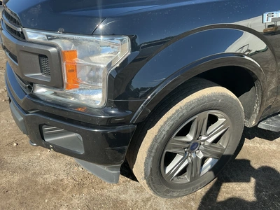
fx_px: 226
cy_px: 105
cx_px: 140
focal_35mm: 28
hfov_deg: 63.4
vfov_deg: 49.7
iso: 25
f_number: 1.8
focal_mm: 3
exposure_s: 1/728
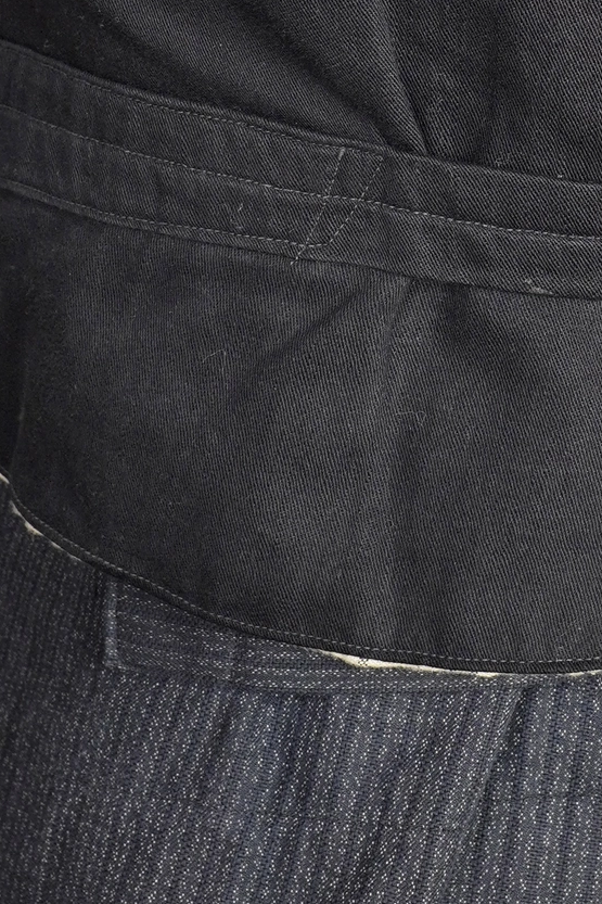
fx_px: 4165
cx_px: 610
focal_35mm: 166
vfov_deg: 12.1
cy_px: -198
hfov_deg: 8.2
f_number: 5.6
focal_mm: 32
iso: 320
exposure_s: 1/20
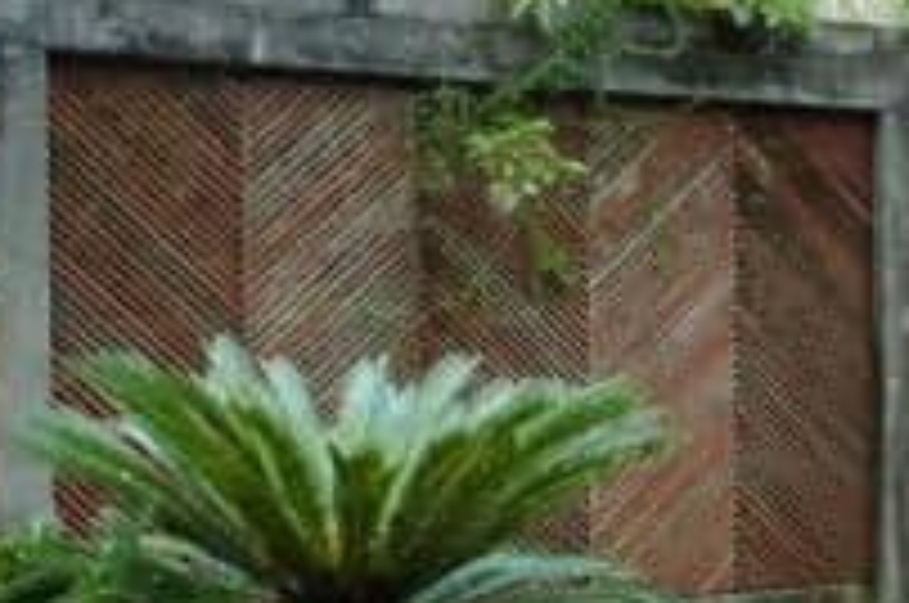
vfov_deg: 16.9
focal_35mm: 80
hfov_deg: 25.3
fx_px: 2017
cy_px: 434
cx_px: 585
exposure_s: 1/25
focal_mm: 24
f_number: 11
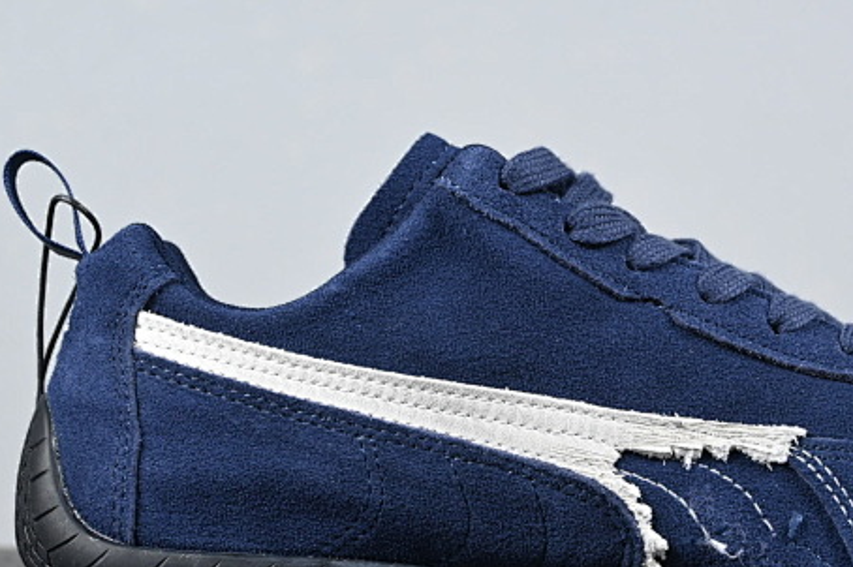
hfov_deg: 20.7
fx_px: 2318
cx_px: 618
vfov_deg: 14.0
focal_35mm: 98
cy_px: 290
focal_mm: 37
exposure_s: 1/125
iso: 640
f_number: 5.3
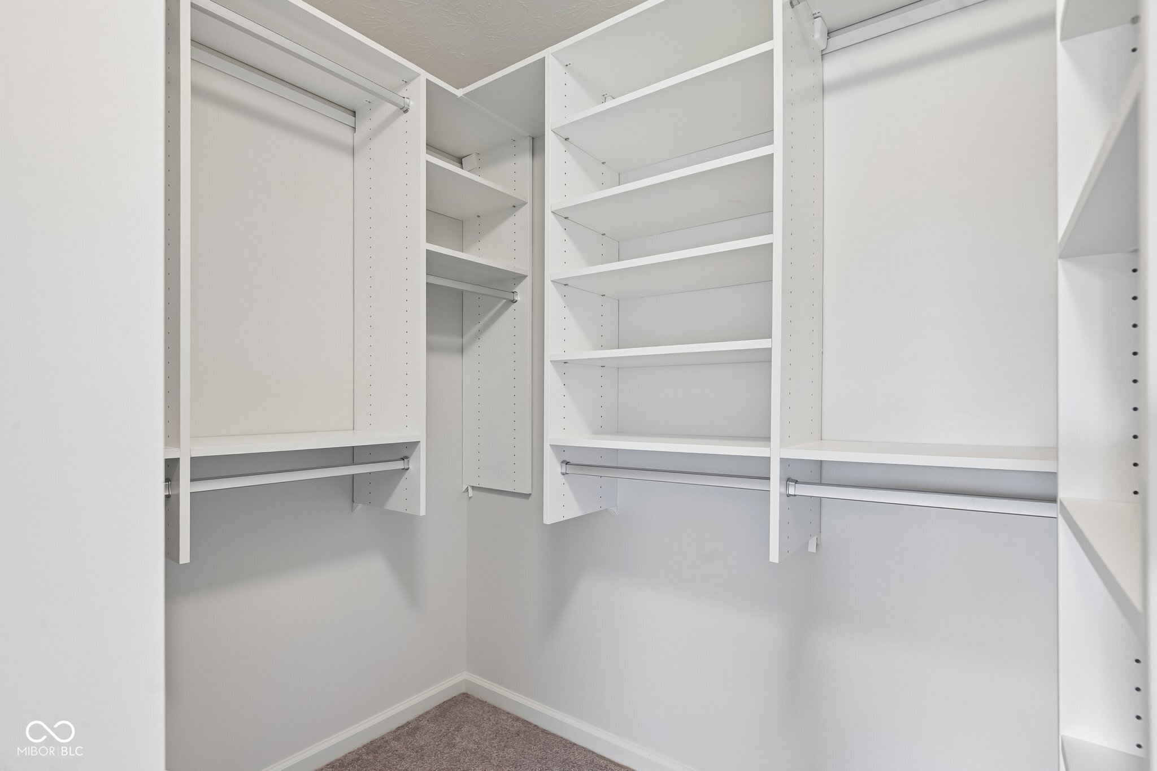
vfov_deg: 73.7
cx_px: 578
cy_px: 386
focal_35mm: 16
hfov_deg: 96.7
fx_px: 514
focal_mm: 16
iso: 400
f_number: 8
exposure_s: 1/4
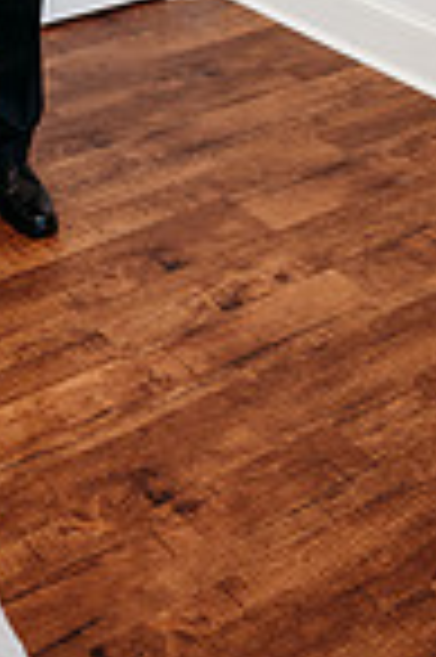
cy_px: -207
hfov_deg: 17.9
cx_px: -4
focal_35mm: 74
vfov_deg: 23.9
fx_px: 1347
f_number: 2.5
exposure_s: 1/160
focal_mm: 24
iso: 320
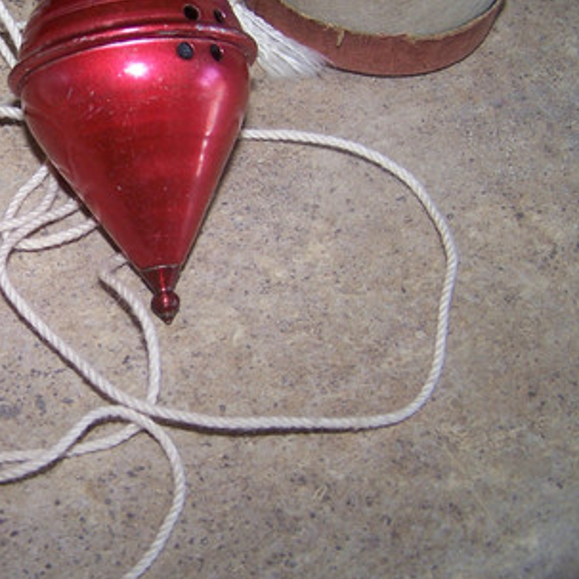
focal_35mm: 71
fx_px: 1344
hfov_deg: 23.7
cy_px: 199
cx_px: 61
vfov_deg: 24.2
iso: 80
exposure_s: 1/60
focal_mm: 6.3
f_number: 2.8
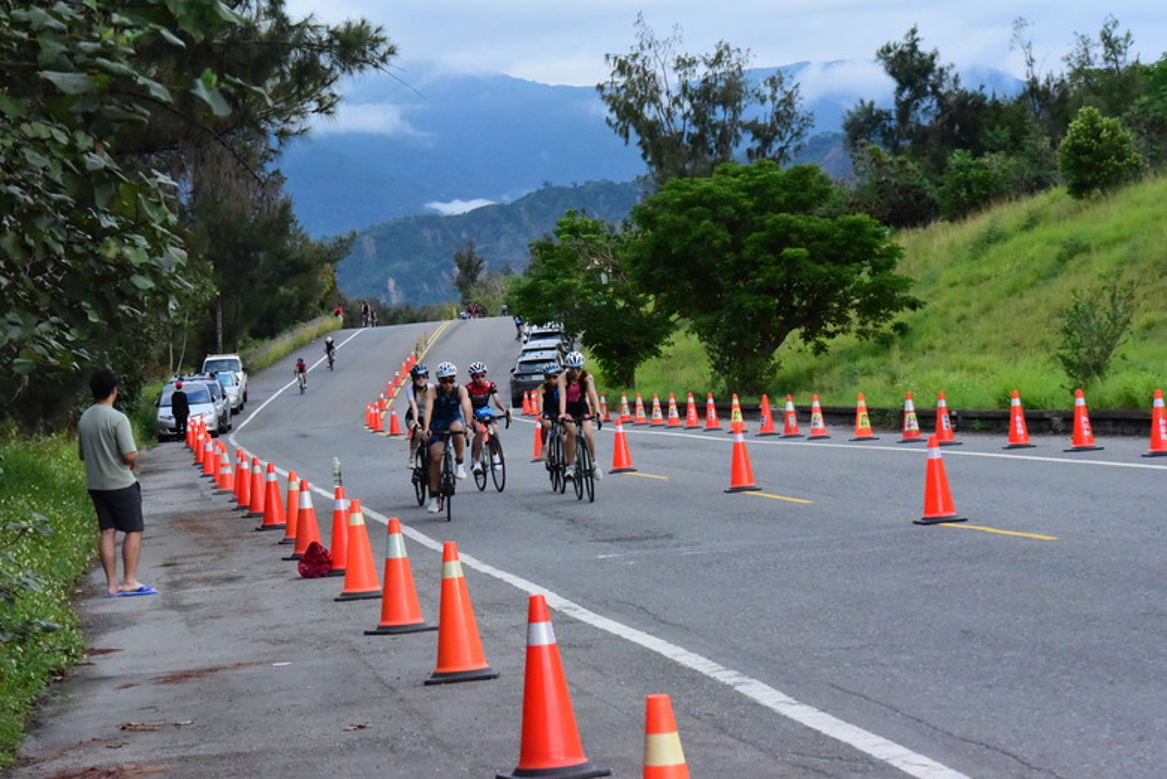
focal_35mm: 122
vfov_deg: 11.3
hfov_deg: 16.8
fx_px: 3957
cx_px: 584
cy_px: 390
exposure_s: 1/2500
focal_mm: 122
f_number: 14
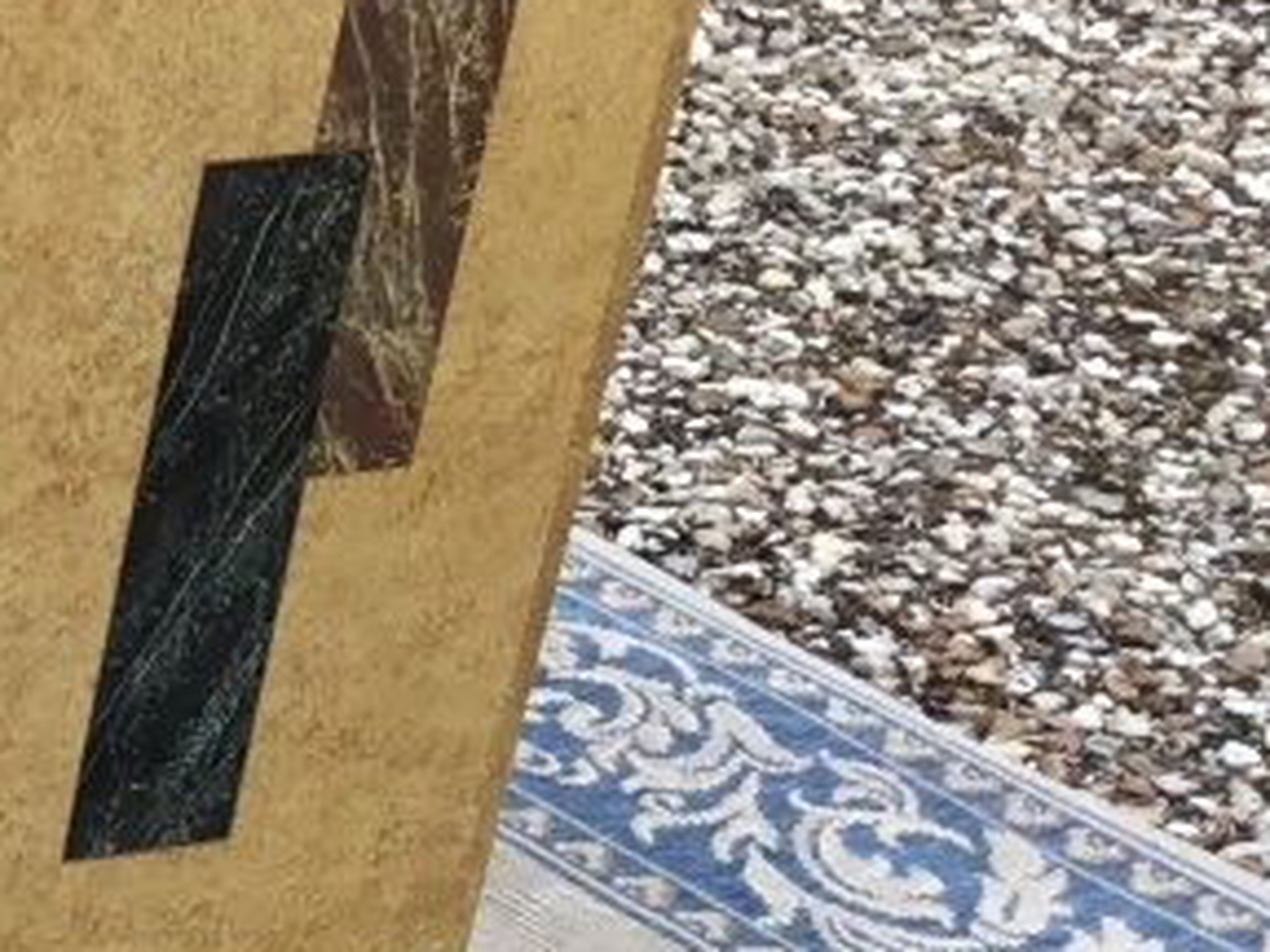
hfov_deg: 13.3
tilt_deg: -27.5
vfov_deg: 11.4
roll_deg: +1.0
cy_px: 798
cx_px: -1244
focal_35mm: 129
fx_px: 4733
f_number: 2.4
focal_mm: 3.3
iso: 32
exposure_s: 1/100
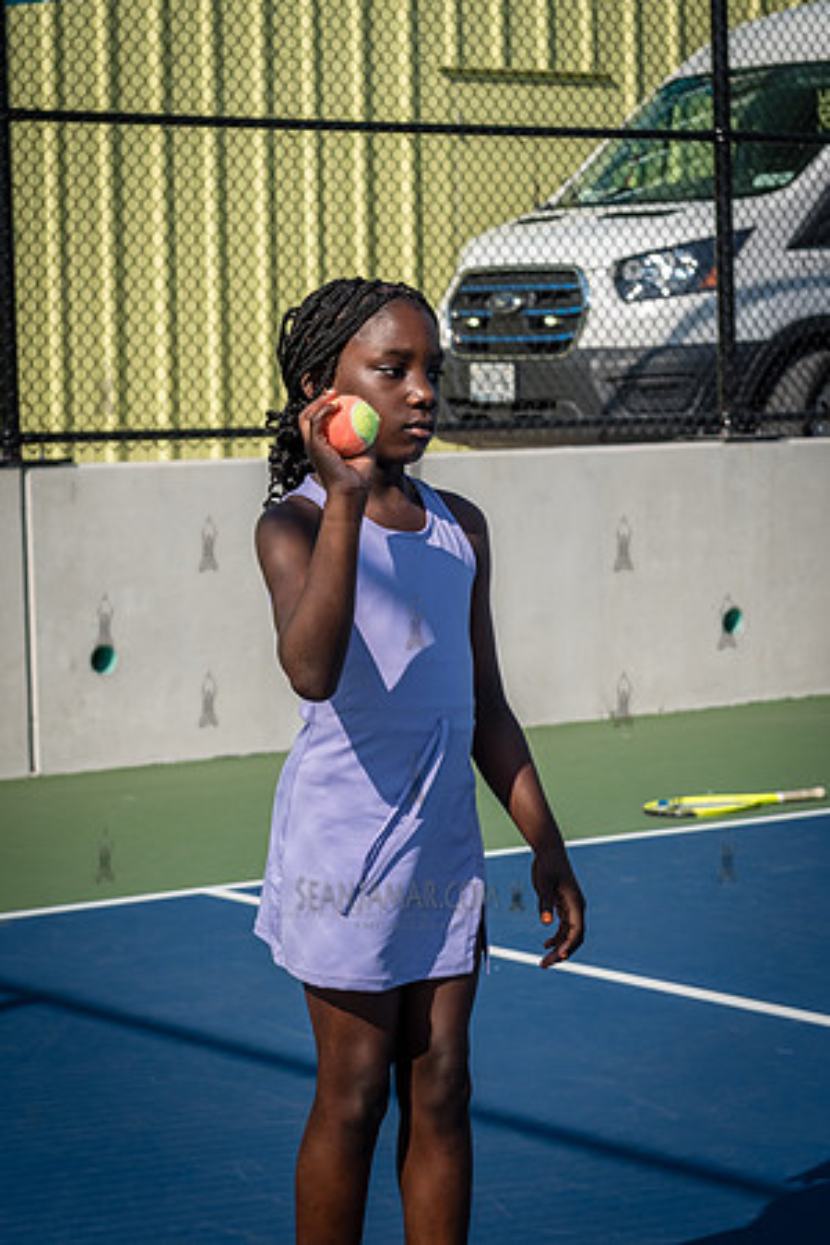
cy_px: 527
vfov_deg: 21.0
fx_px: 3349
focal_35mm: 97
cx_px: 380
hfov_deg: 14.1
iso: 320
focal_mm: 56
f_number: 4.5
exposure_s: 1/2500
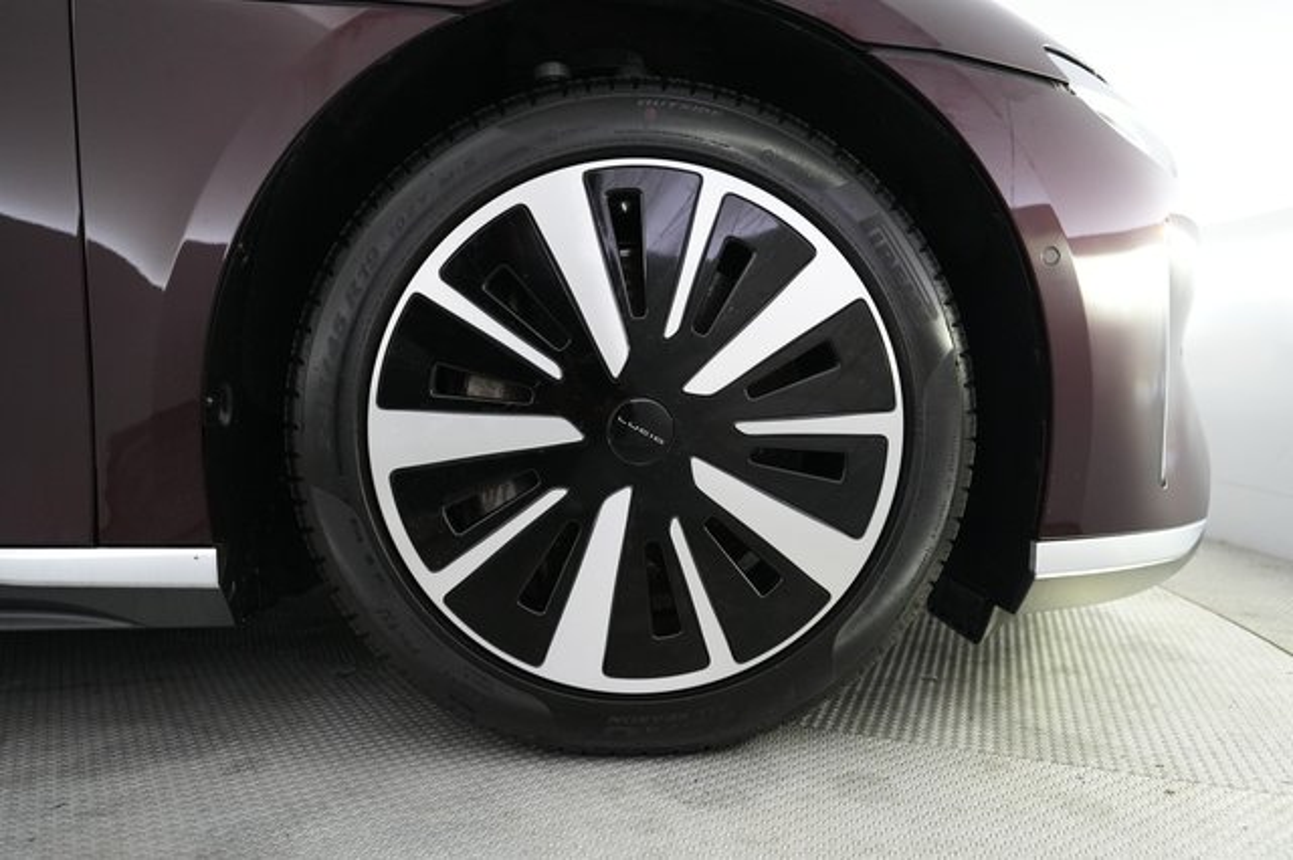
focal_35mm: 25
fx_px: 897
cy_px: 430
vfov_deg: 51.2
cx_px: 646
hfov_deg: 71.5
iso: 4000
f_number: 2.8
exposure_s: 1/160
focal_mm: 25
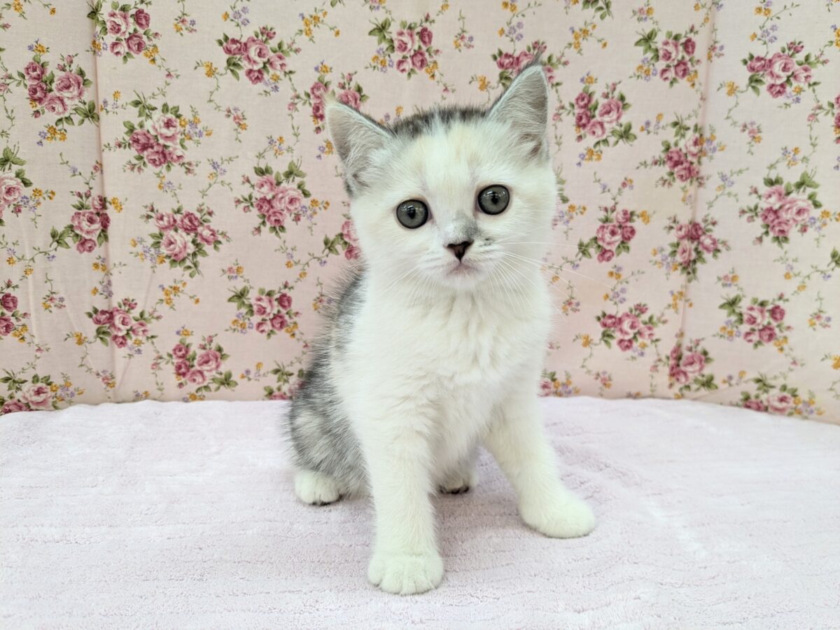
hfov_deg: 65.3
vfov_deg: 51.4
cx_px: 420
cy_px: 315
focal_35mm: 27
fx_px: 655
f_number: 1.73
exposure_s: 1/99.9
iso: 135
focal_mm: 4.38
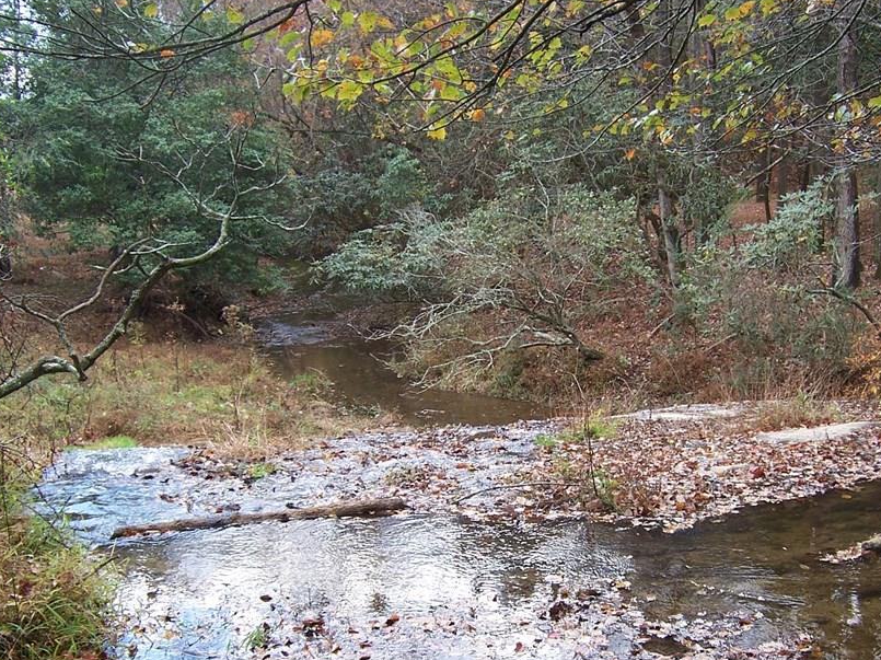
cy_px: 410
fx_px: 1068
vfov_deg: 34.2
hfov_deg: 44.8
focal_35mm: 42
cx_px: 476
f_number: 3.4
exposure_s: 1/90
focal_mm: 5.5
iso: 80
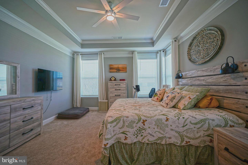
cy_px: 82
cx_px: 124
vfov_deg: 77.3
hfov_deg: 100.4
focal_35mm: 15
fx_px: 103
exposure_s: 1/30
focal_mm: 10
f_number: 2.8
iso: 125
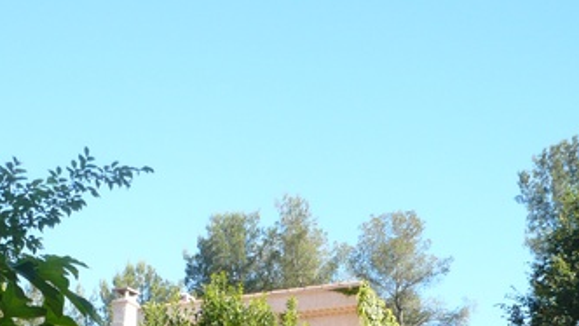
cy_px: 424
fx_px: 1413
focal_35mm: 92
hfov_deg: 23.1
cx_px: 194
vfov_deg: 12.7
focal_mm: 5.8
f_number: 2.8
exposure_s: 1/400
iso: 100
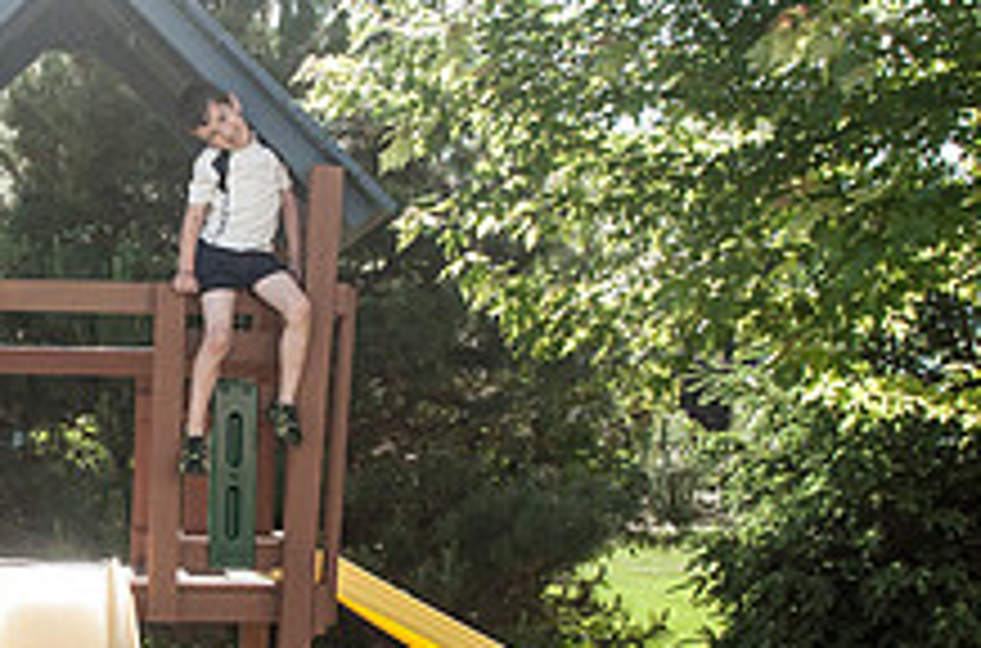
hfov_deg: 27.0
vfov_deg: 18.6
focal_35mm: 72
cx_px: 72
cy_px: 533
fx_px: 1956
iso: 400
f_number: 5
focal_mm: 18
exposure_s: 1/2000
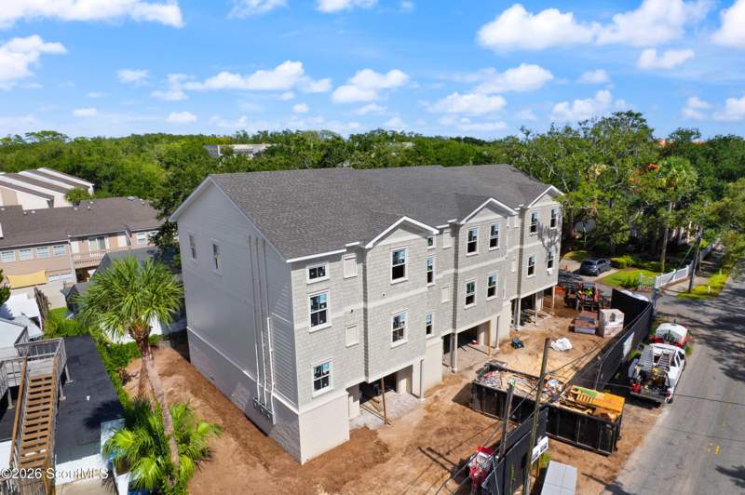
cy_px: 248
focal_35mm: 22
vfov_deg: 57.1
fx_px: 455
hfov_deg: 78.6
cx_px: 372
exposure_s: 1/1000
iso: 100
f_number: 2.8
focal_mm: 8.38
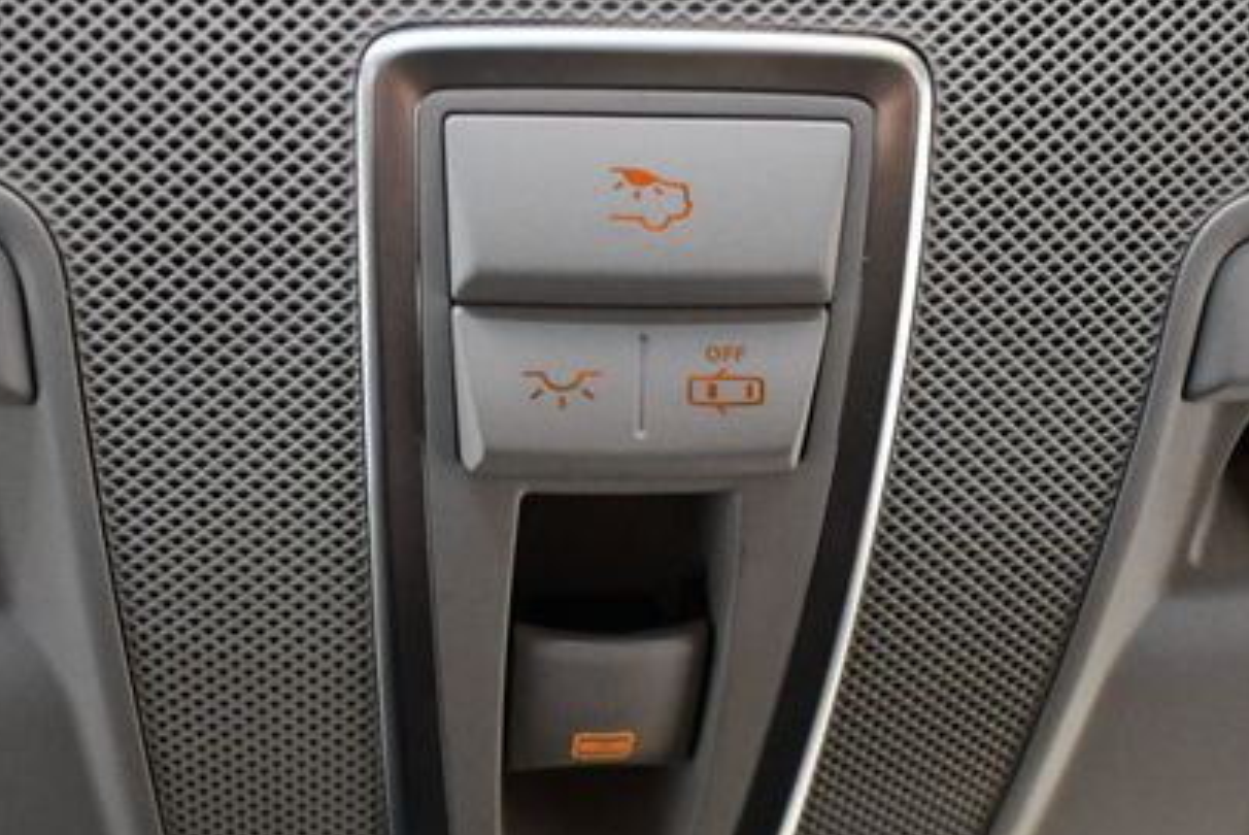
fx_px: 1979
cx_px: 544
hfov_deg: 35.0
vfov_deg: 23.7
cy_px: 572
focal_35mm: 57
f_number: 3.5
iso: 3200
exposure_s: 1/80
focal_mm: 18
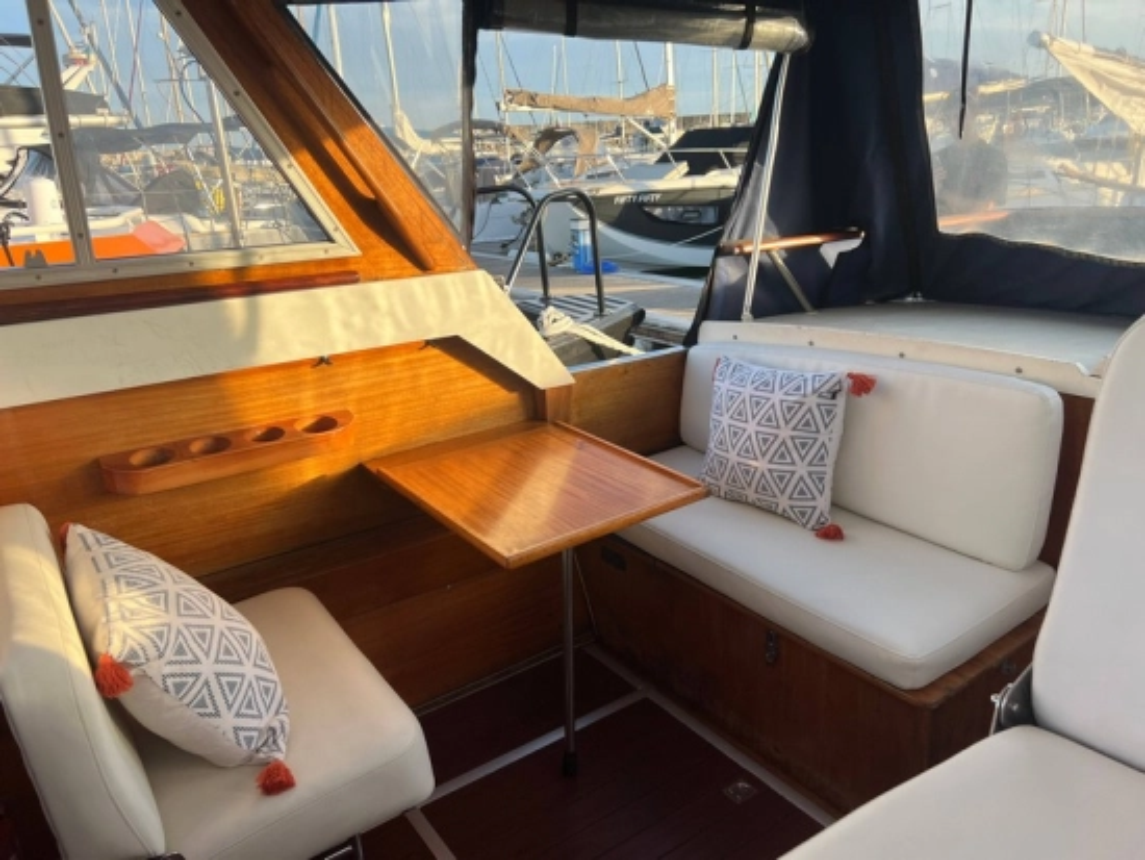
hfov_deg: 67.3
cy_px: 430
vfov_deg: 53.1
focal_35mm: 26
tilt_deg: -19.8
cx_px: 572
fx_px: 860
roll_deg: +3.0
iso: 50
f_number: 1.5
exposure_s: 1/803
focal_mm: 5.7
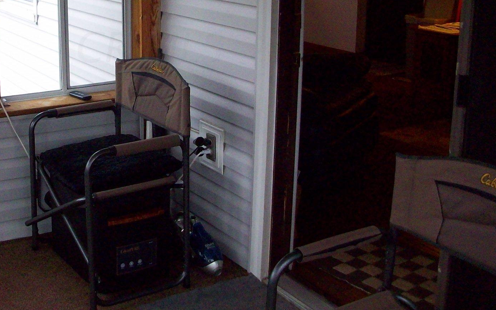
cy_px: 46
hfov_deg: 37.6
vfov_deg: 23.9
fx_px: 716
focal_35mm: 53
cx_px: 149
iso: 272
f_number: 2.8
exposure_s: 1/128
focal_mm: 5.7
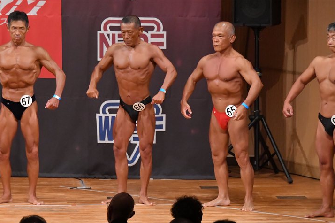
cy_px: 121
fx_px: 2725
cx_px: 158
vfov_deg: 4.7
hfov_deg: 7.0
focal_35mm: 293
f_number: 5.6
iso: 9000
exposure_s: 1/400
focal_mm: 180
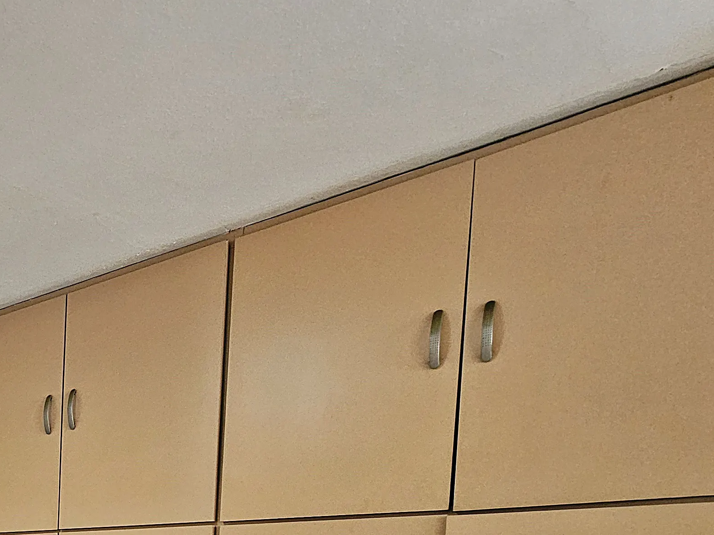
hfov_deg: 38.4
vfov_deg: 34.4
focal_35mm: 33
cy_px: 642
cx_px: -169
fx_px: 681
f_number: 2.2
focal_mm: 2.2
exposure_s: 1/77
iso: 200
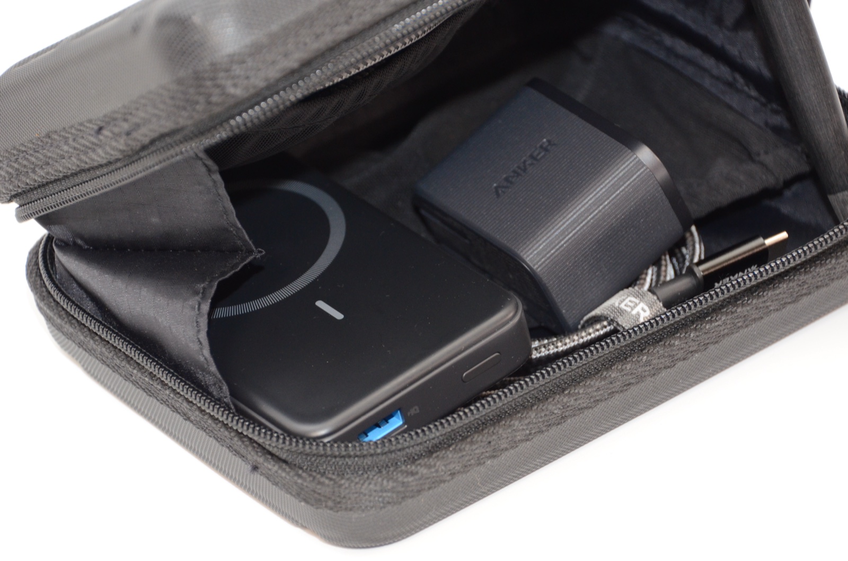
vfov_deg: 4.6
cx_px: 424
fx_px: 7051
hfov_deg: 6.9
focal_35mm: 300
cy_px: 280
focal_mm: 200
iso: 1600
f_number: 6.3
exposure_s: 1/60
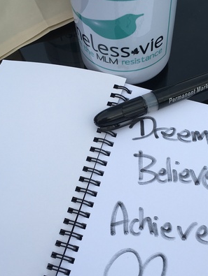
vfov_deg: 42.9
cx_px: 128
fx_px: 352
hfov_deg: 32.8
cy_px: 150
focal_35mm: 44
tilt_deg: -60.1
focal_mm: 4.15
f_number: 2.2
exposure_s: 1/801
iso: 25
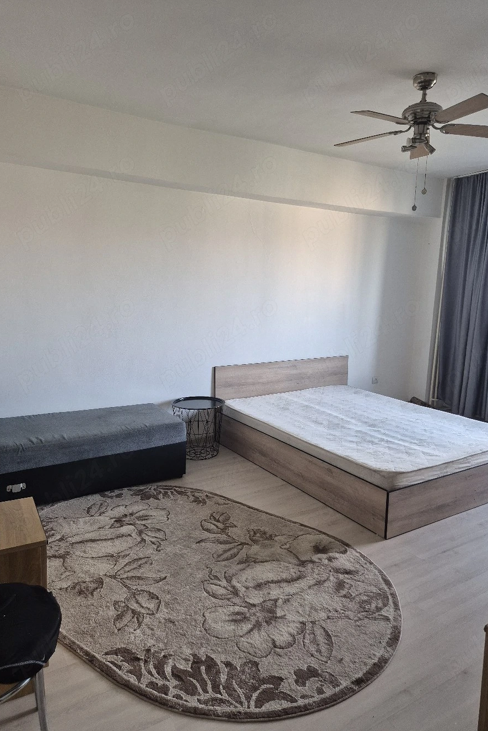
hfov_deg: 53.1
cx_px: 254
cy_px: 365
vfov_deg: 73.7
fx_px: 488
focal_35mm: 24
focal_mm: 5.4
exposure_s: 1/100
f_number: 1.8
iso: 200
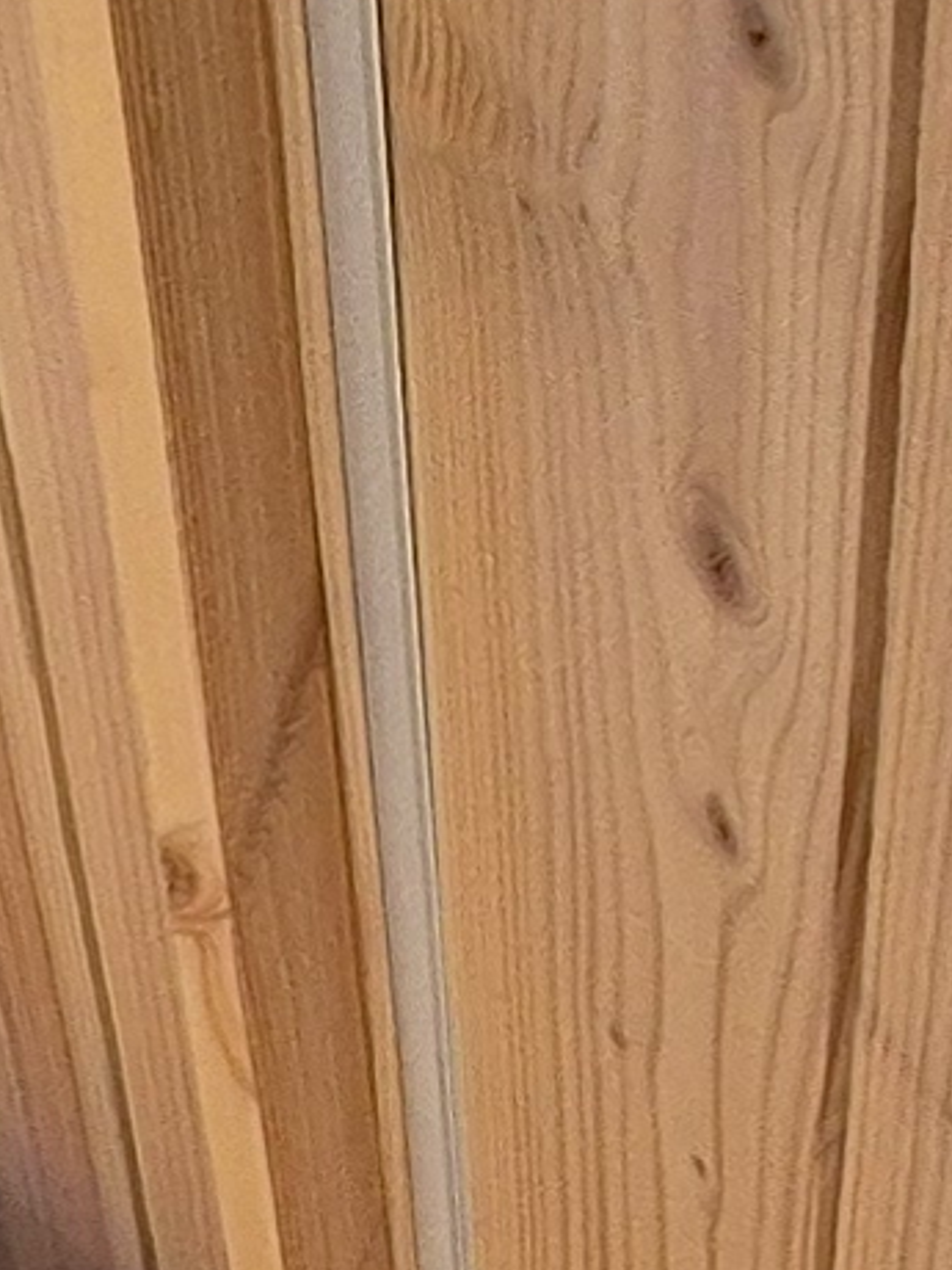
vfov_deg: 11.5
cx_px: -1653
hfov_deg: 10.4
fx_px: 4144
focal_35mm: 113
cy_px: 3658
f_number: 2.2
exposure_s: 1/816
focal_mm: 2.2
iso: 50
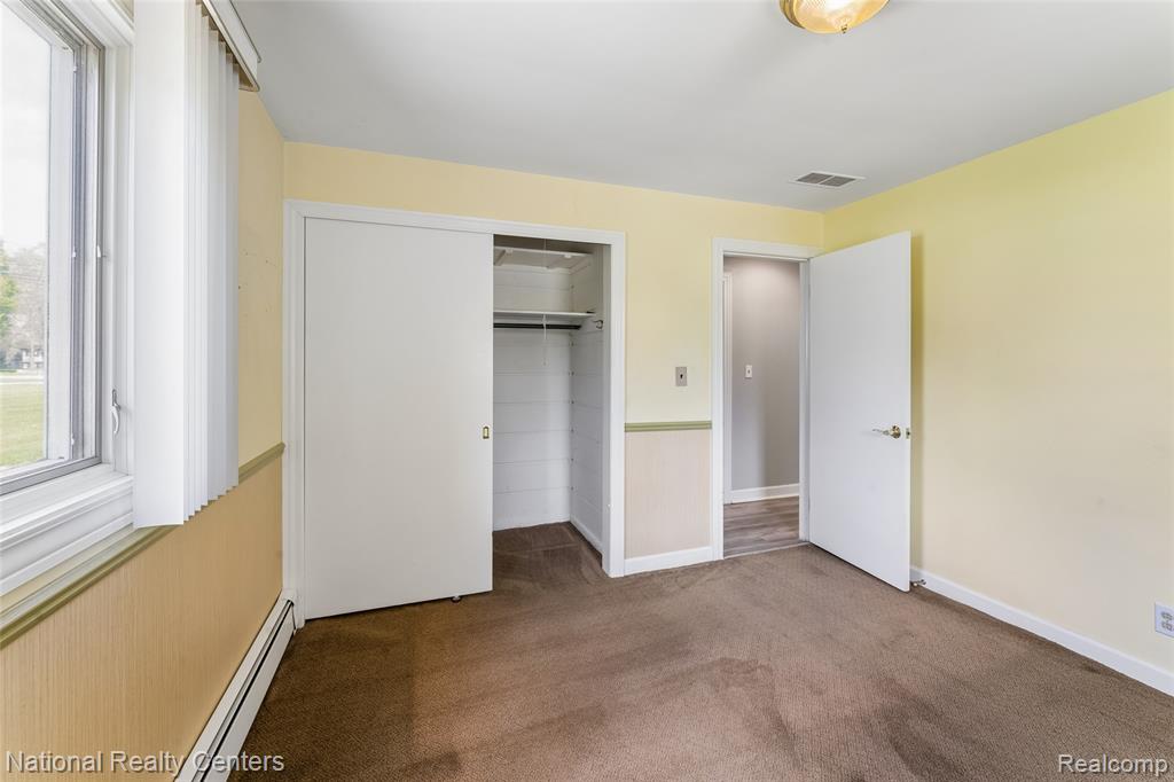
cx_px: 587
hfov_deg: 104.3
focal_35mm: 14
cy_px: 391
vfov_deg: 81.2
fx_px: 456
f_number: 13
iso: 400
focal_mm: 14
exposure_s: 1/5
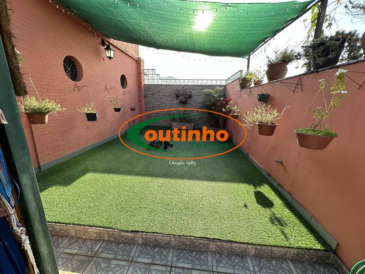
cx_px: 182
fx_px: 148
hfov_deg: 102.1
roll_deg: +0.3
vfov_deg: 85.7
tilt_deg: -14.0
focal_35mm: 14
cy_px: 137
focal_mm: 2.22
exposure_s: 1/298
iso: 40
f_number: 2.2
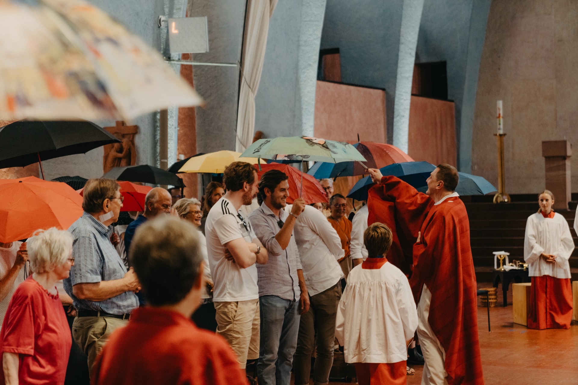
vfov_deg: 19.5
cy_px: 192
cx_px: 289
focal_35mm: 70
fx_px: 1124
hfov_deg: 28.8
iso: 1600
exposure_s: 1/80
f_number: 2.8
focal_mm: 70
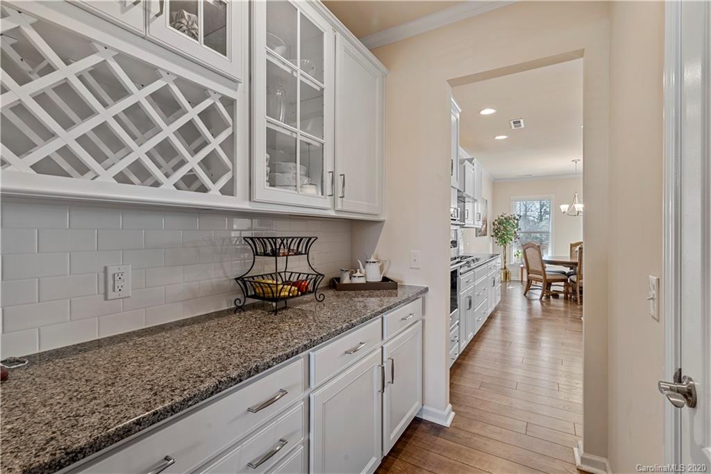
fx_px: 316
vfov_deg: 73.7
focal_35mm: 16
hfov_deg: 96.8
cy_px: 237
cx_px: 356
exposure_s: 1
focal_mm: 16
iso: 200
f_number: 11
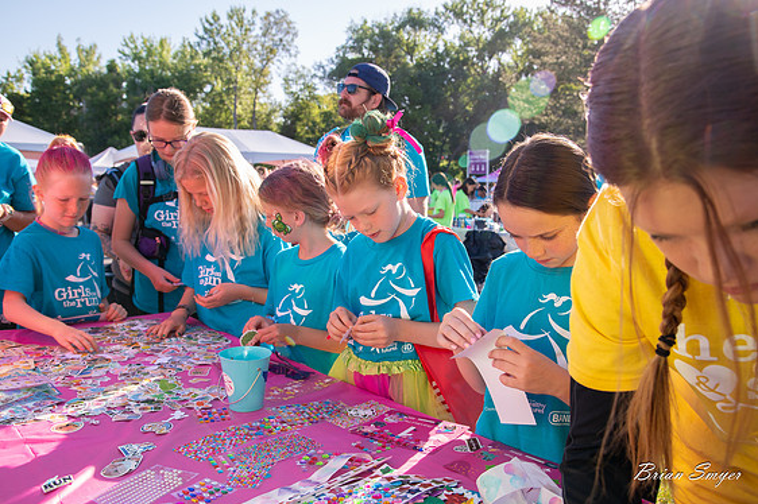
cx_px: 380
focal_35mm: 32
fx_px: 673
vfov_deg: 41.1
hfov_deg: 58.7
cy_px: 249
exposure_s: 1/500
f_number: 7.1
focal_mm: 31
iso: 500
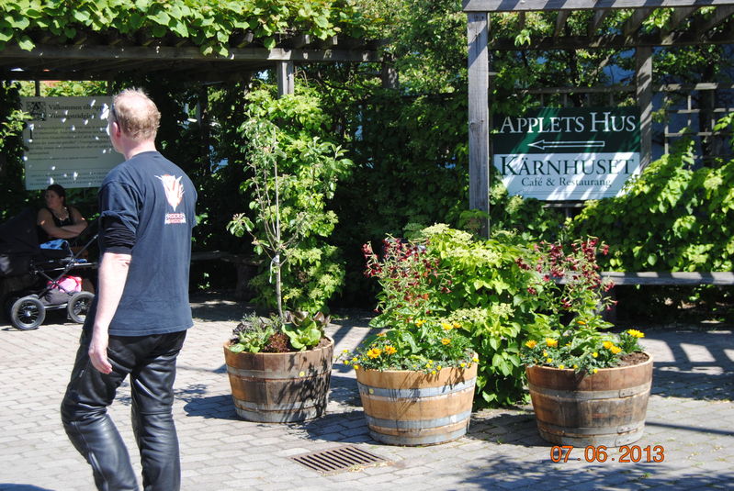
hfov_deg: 35.0
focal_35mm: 57
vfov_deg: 23.8
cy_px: 246
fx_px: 1164
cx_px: 367
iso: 100
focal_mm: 38
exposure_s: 1/160
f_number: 6.3
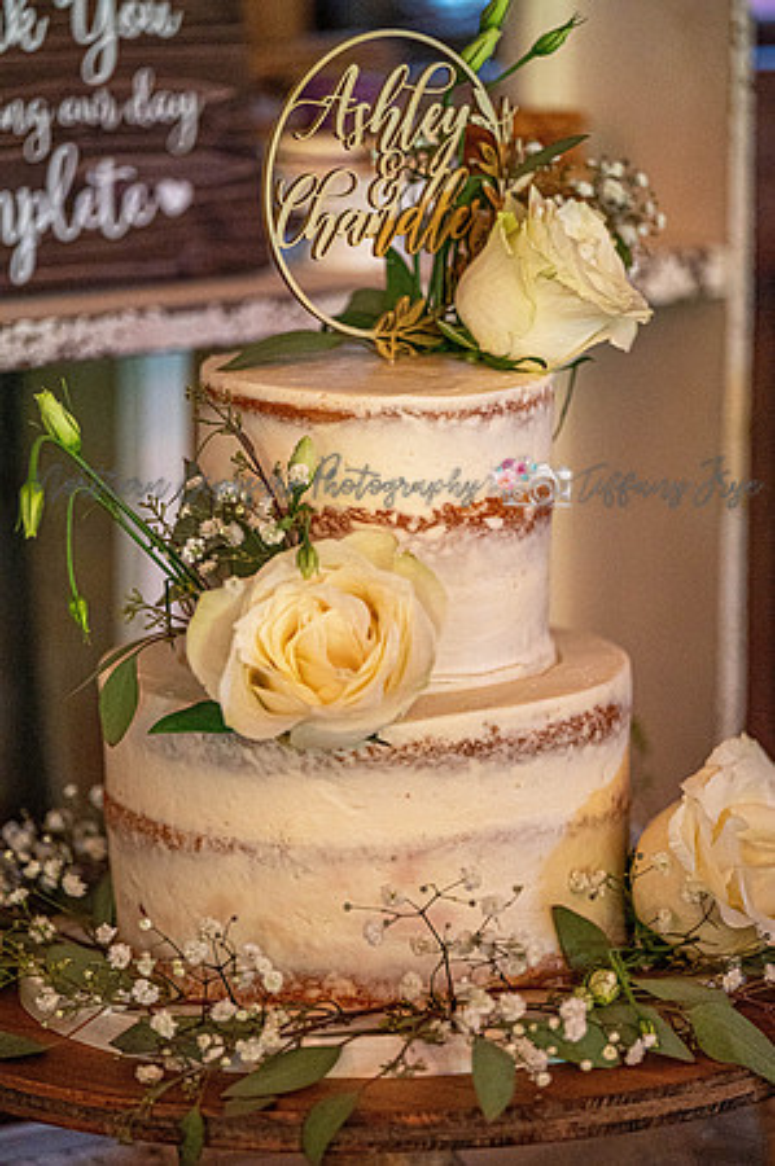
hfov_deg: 8.8
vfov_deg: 13.3
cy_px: 583
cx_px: 388
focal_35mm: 155
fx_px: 5016
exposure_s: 1/125
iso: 4500
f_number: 2.8
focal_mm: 155
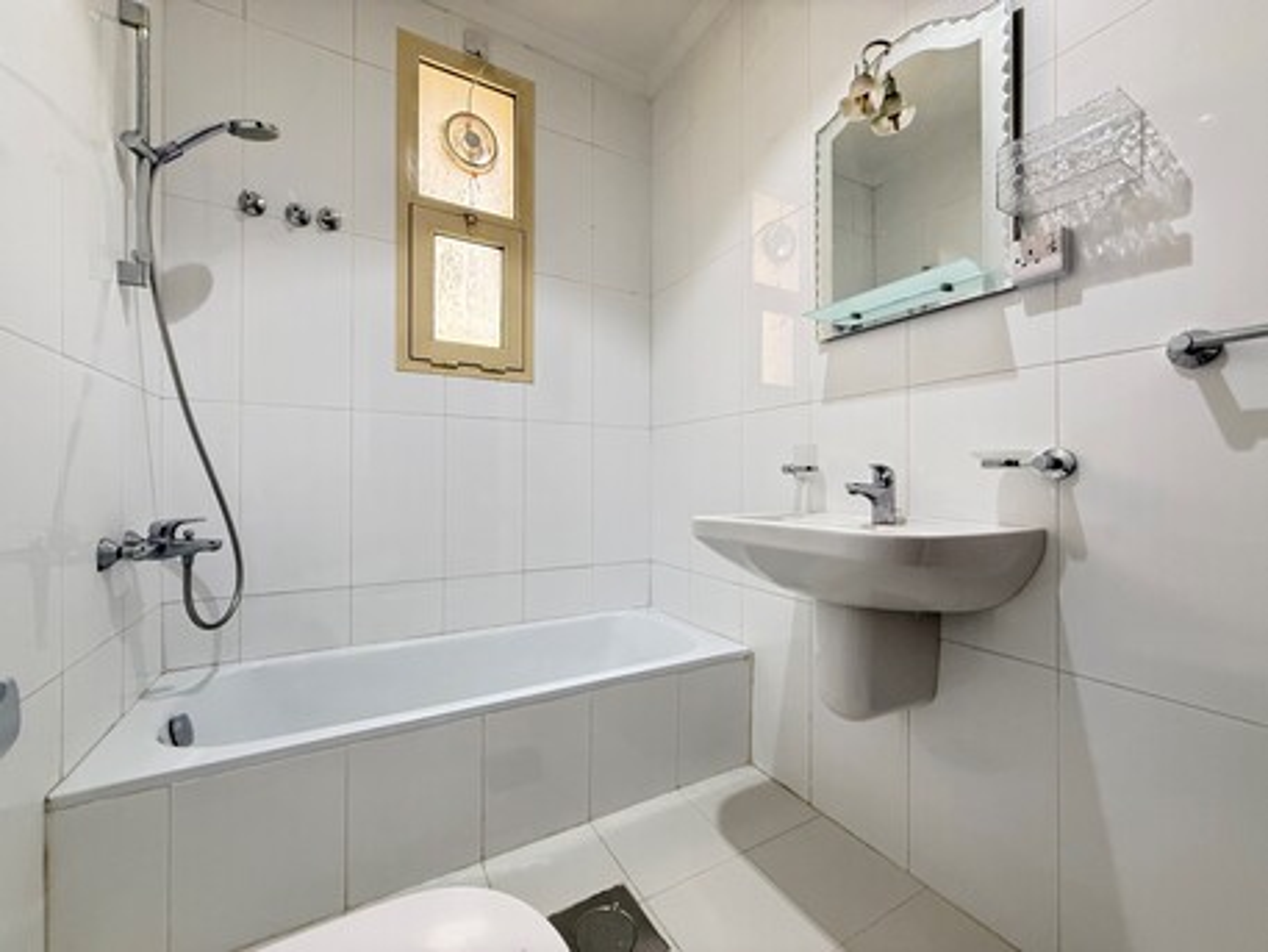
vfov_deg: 85.7
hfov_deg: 102.0
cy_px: 476
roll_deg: -0.1
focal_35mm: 14
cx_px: 634
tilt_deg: +0.9
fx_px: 513
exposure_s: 1/100
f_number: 2.2
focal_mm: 2.22
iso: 400
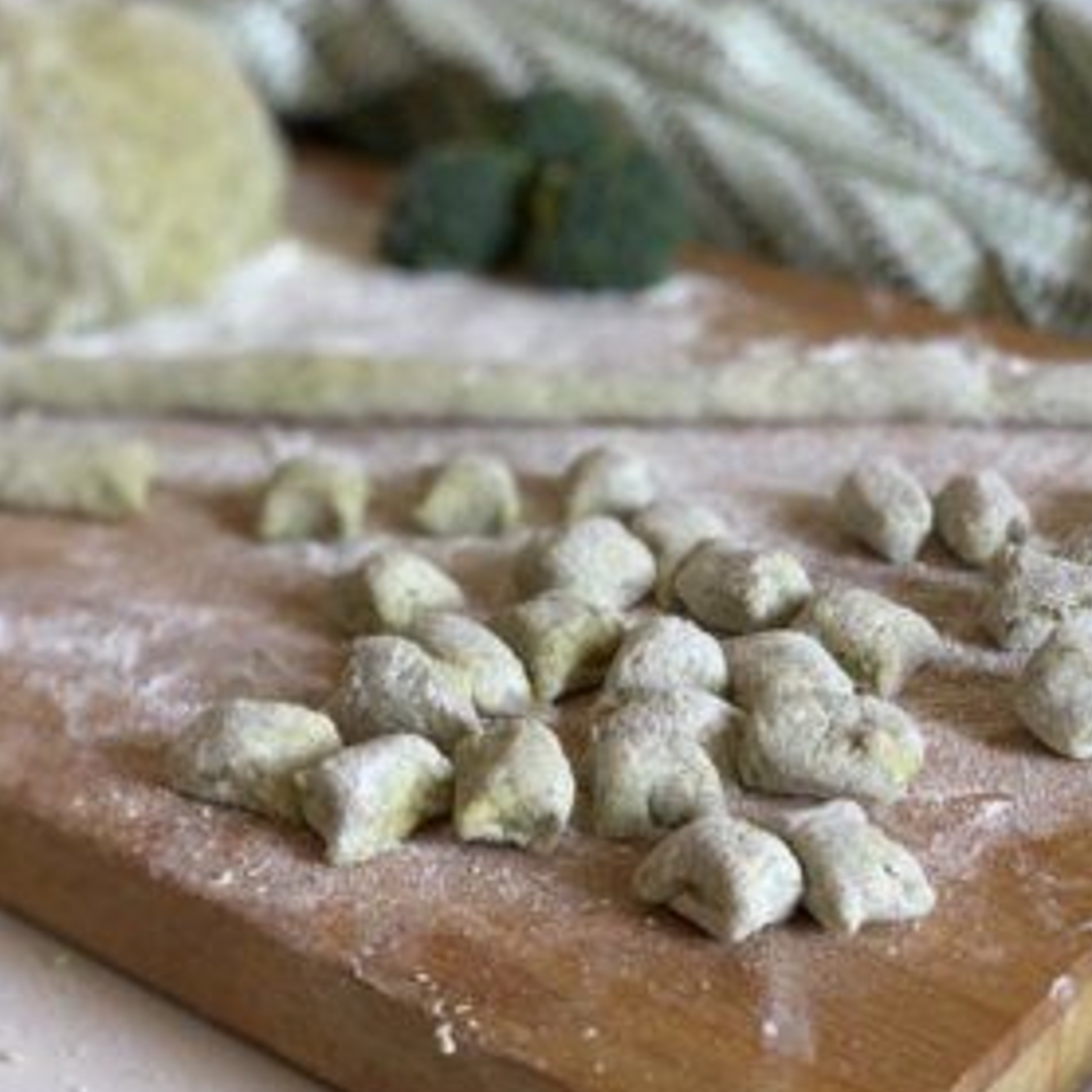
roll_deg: +0.7
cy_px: 522
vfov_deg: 25.7
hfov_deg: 25.7
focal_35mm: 67
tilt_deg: -25.4
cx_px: 473
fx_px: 2391
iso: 125
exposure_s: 1/68
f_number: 2.4
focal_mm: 6
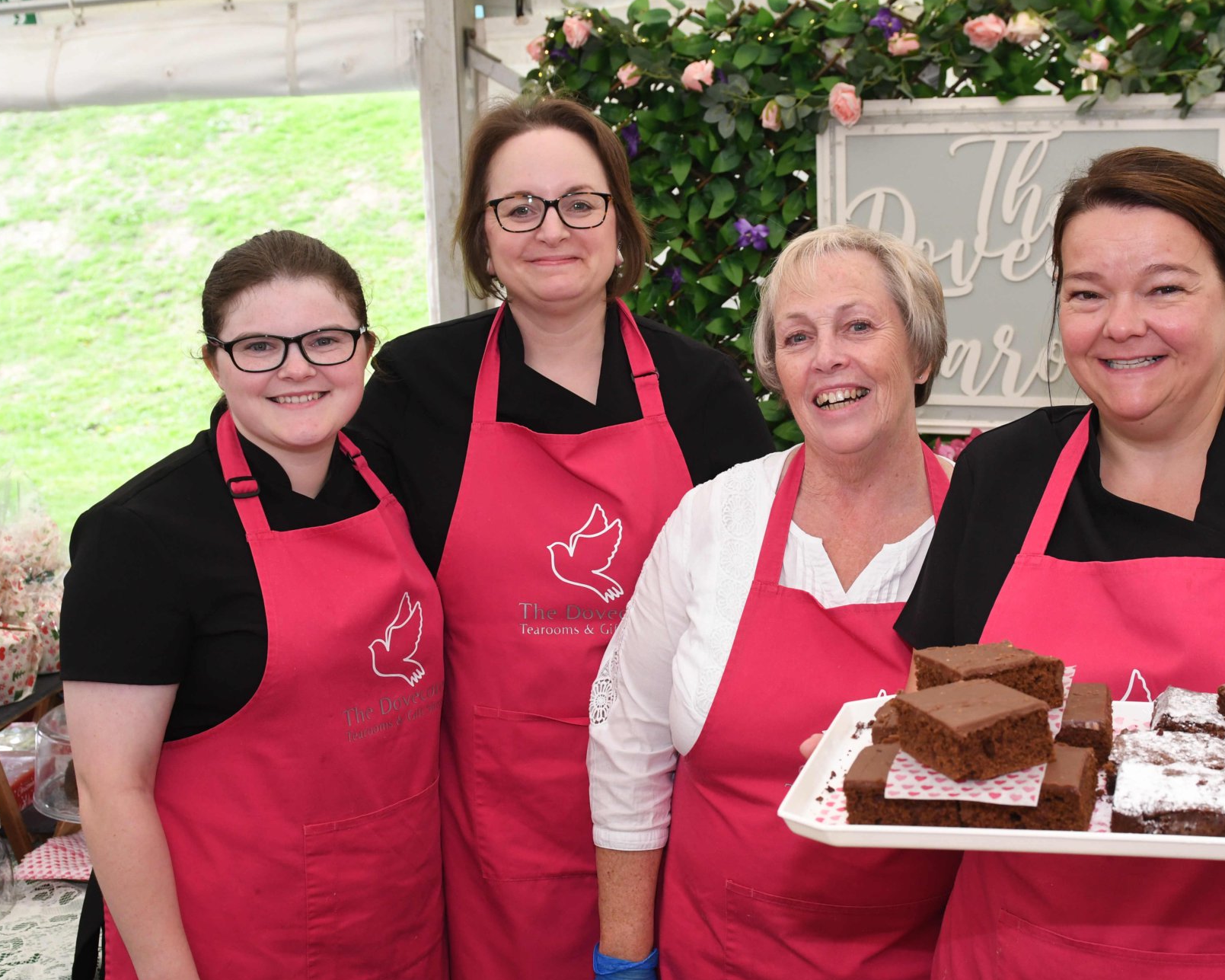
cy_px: 515
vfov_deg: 34.9
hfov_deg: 42.6
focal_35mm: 43
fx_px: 1559
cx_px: 758
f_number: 4
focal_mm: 24
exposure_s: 1/400
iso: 1000
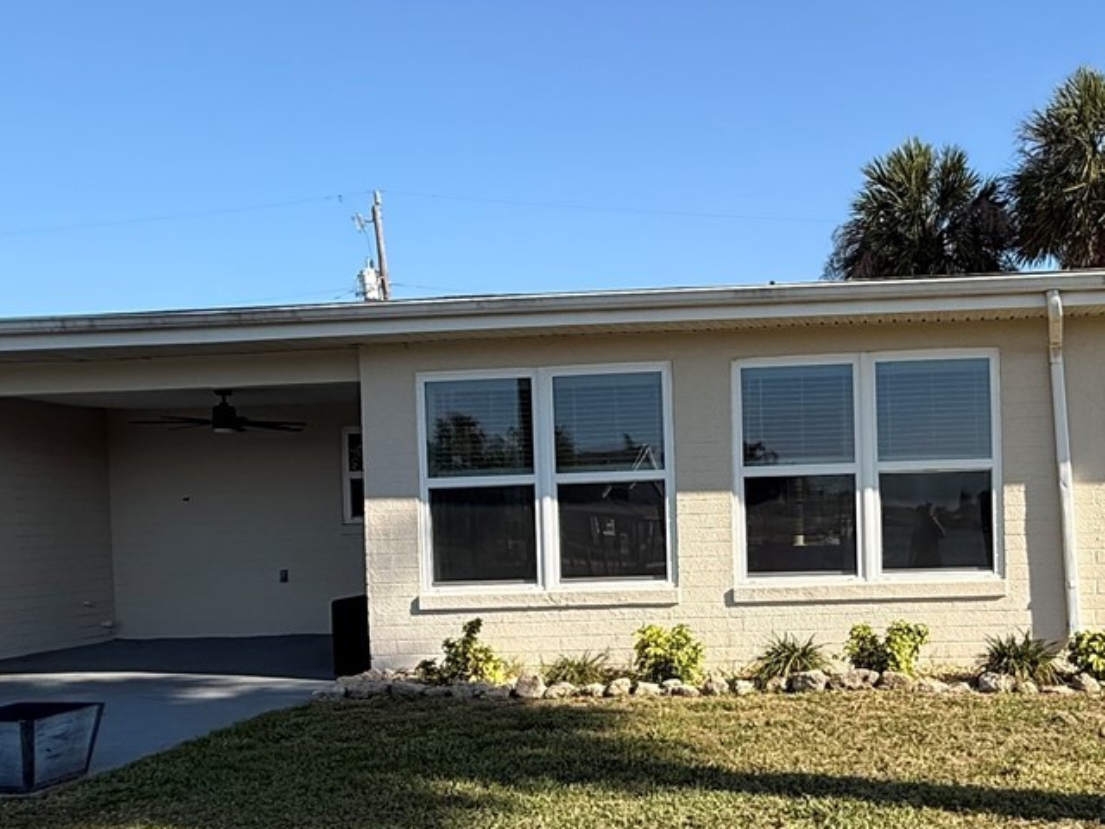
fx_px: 1117
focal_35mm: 35
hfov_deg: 50.2
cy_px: 527
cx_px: 844
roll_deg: +1.0
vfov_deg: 40.4
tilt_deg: -2.8
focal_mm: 2.22
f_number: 2.2
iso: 50
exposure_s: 1/1339
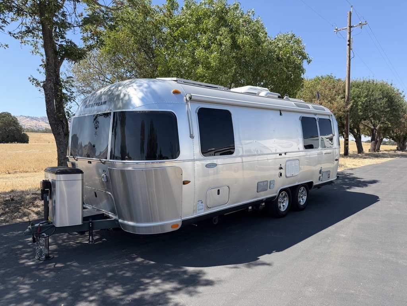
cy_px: 153
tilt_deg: -4.7
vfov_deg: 56.8
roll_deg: -0.4
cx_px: 204
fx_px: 282
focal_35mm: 24
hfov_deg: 71.6
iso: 80
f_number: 1.78
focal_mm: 6.76
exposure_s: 1/2611
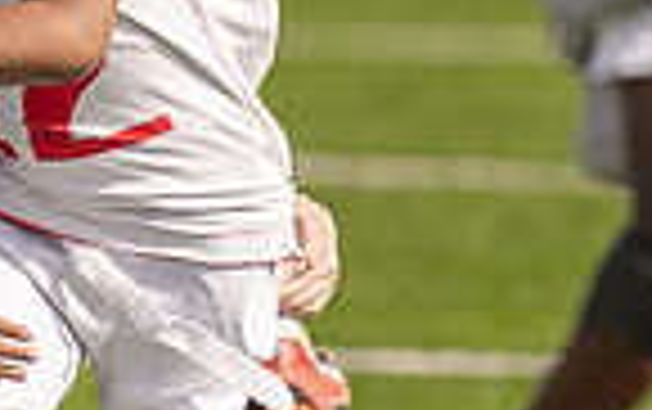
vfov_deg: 1.5
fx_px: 15868
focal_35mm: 892
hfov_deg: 2.4
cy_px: 90
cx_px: 0
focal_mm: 197
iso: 100
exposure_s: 1/2500
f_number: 2.8
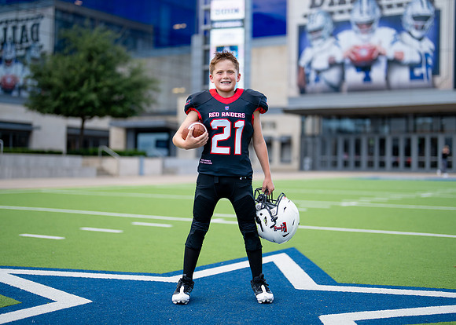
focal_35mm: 57
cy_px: 149
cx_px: 229
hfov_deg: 34.4
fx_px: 737
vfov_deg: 24.9
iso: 100
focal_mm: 50
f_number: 1.2
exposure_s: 1/1600
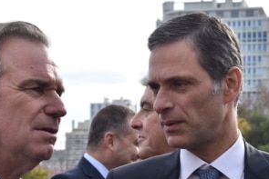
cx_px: 123
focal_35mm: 128
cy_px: 159
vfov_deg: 10.7
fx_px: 957
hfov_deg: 16.0
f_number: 9
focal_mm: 42
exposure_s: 1/320
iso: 200
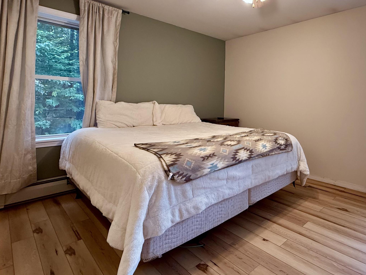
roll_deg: -0.9
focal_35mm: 21
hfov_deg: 76.2
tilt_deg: +1.3
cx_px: 247
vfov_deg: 62.2
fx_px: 222
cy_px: 97
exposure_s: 1/60
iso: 200
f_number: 2.2
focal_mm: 2.22
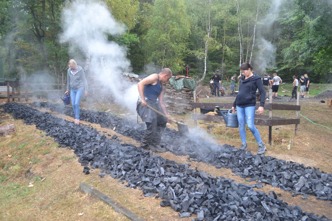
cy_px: 110
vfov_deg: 43.6
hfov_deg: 61.9
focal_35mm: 30
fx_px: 277
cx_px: 166
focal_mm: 20
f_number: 5
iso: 400
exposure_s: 1/100
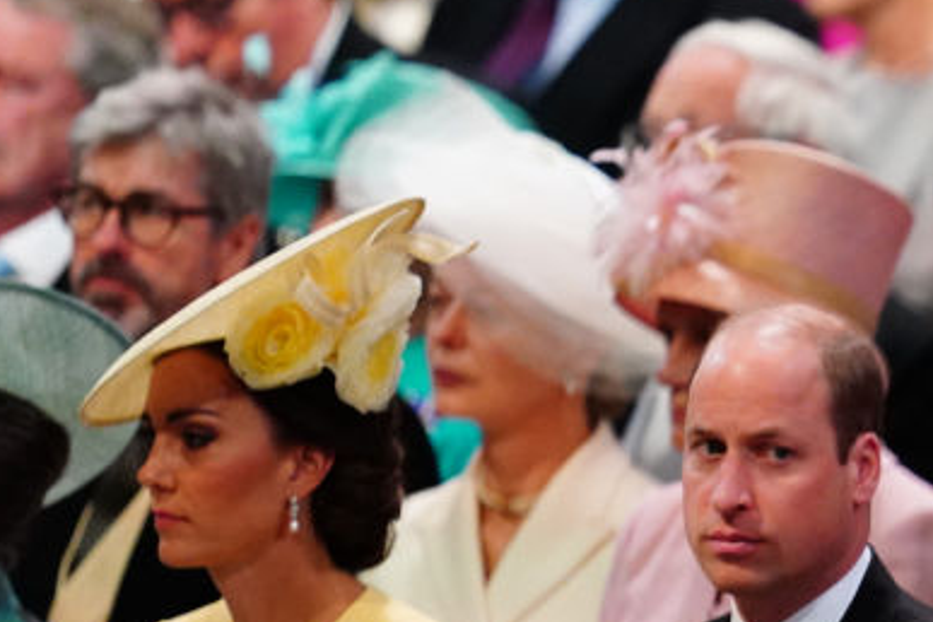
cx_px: 1203
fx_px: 27418
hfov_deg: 1.9
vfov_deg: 1.3
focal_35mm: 1058
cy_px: 633
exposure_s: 1/800
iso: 6400
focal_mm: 400
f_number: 2.8
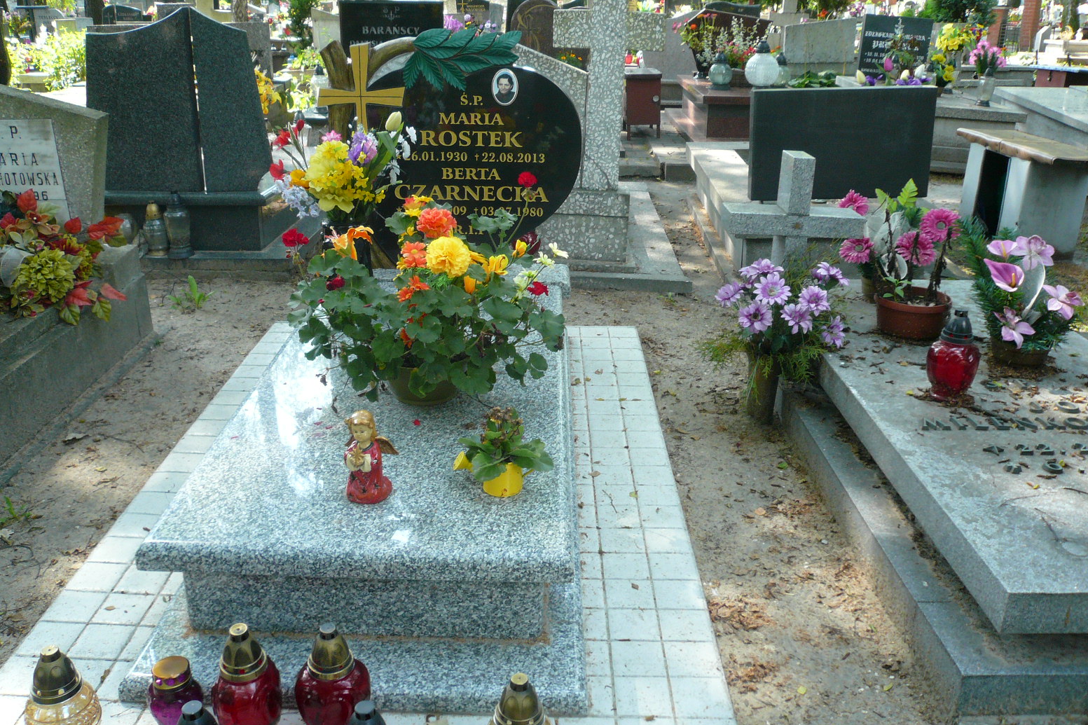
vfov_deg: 43.6
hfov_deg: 61.9
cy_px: 340
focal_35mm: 30
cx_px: 538
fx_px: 907
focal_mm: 4.6
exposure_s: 1/80
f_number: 2.8
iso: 100
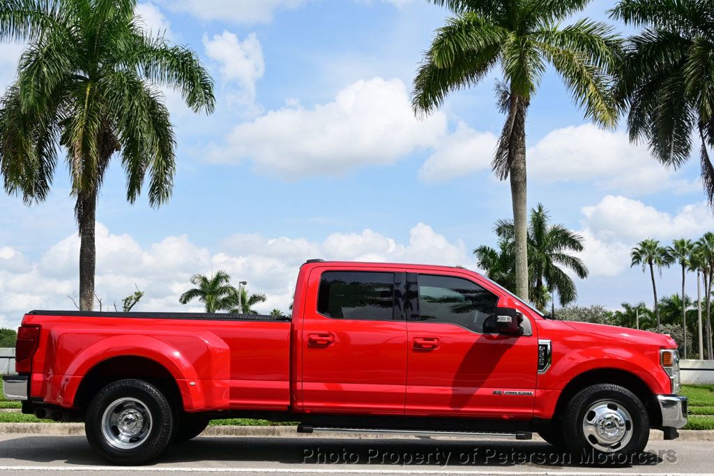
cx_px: 357
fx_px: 892
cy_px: 238
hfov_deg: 43.6
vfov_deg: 29.8
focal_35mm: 45
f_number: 8
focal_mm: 30
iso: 100
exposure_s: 1/250
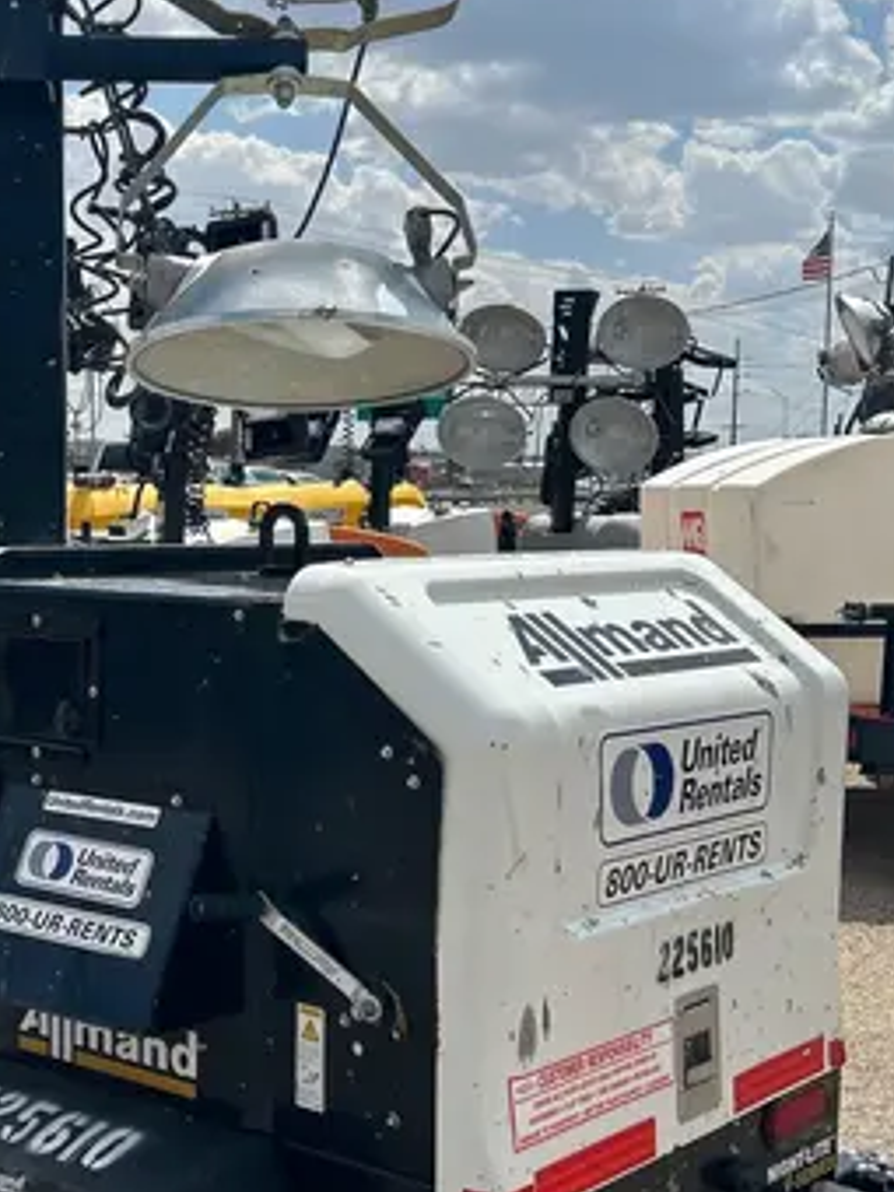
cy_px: 727
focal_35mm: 56
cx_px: 259
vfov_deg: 34.2
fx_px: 1928
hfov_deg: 25.9
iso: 50
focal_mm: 5.7
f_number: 1.5
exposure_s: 1/7463
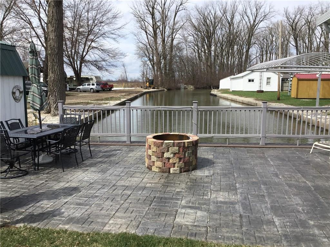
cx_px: 165
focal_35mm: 31
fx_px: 296
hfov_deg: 58.4
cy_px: 124
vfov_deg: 45.4
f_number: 2.4
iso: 25
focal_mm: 3.3
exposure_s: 1/1508
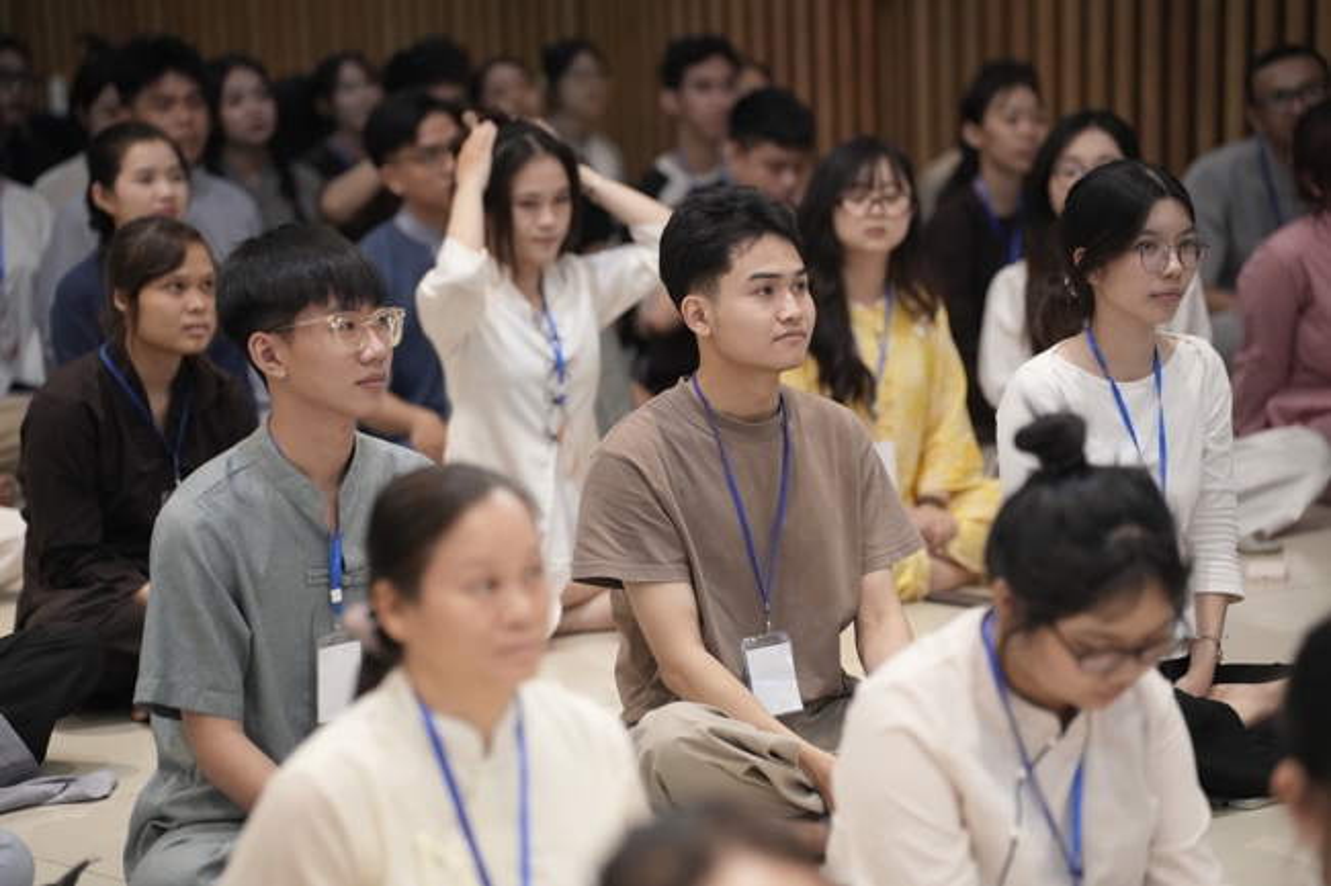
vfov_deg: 10.9
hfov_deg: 16.3
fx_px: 4657
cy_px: 443
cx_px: 666
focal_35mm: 126
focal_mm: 126
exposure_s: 1/320
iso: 4000
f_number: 2.8
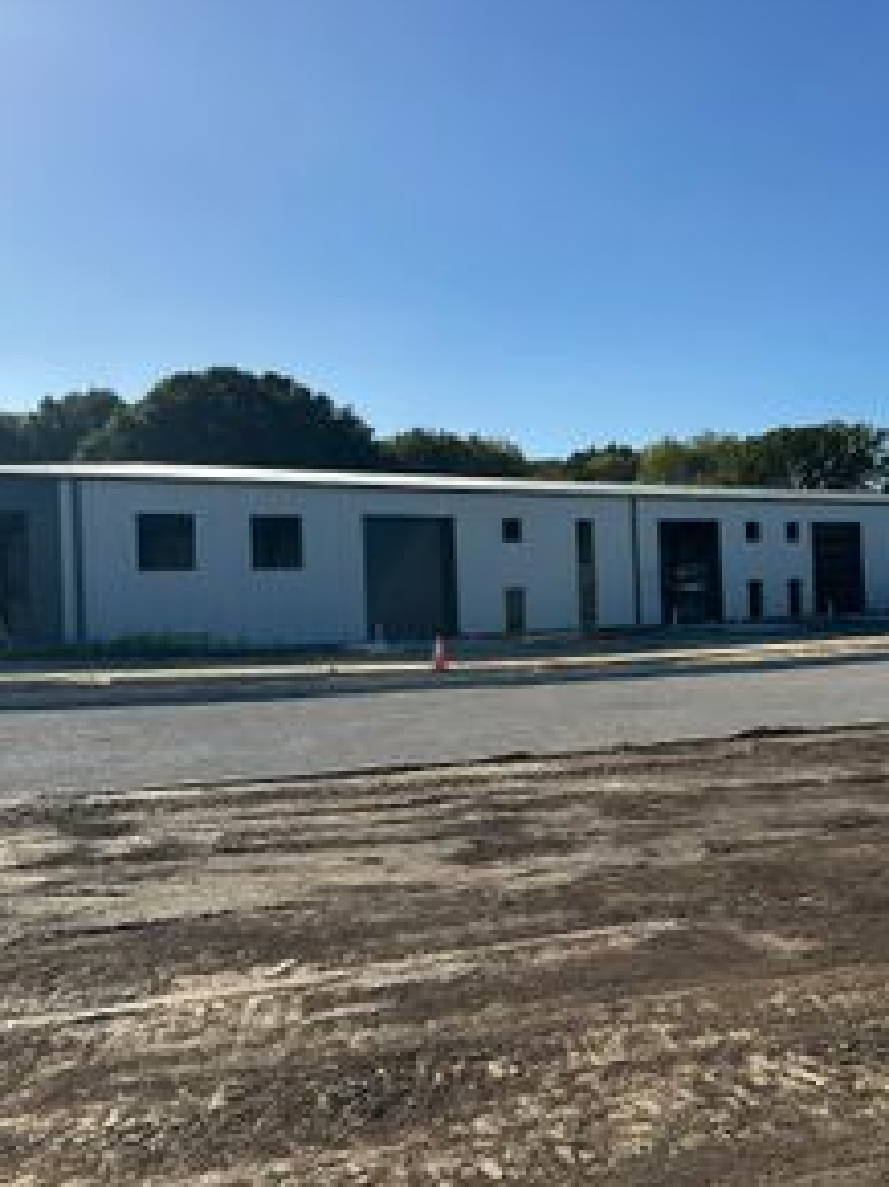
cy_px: 583
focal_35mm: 33
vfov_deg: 55.4
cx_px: 599
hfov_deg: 42.3
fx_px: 1131
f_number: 1.78
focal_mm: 6.86
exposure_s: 1/6623
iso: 80
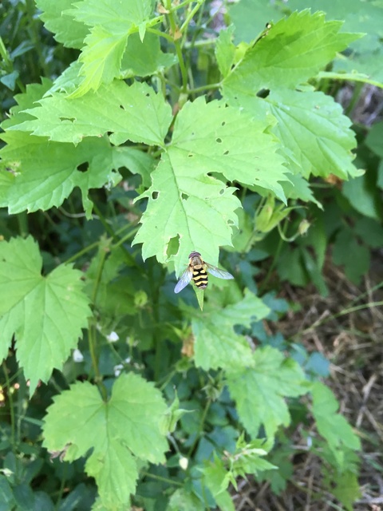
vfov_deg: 61.7
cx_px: 192
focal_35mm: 29
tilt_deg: -57.5
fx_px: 428
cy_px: 256
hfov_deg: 48.2
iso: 50
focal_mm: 4.15
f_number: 2.2
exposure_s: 1/33
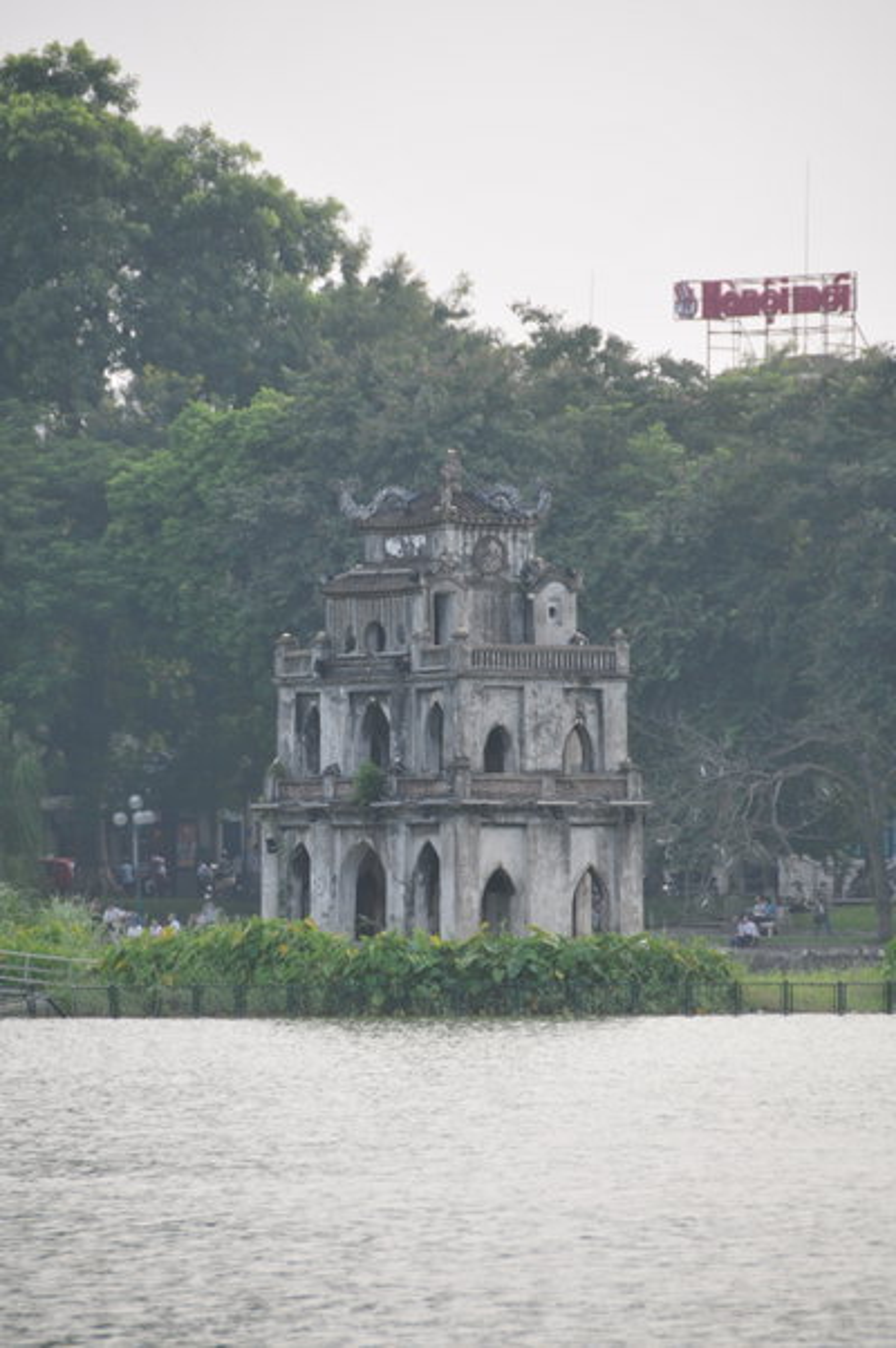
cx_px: 448
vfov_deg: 6.9
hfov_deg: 4.6
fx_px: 11225
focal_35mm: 300
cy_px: 674
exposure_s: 1/160
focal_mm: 200
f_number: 6.3
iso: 200
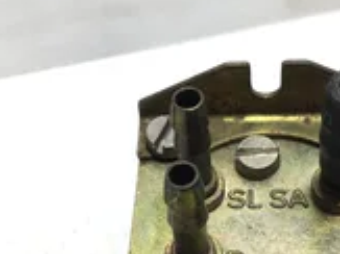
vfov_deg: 19.2
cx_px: 232
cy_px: 196
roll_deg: +0.2
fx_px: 746
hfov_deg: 25.5
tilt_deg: -41.7
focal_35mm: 76
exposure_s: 1/120
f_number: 2.4
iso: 40
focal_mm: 3.3
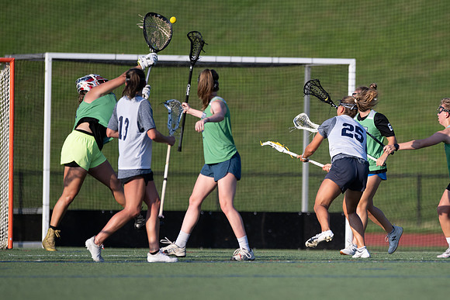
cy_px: 216
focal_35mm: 642
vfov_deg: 2.1
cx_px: 353
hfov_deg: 3.2
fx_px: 8022
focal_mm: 400
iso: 200
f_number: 2.8
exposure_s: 1/2000
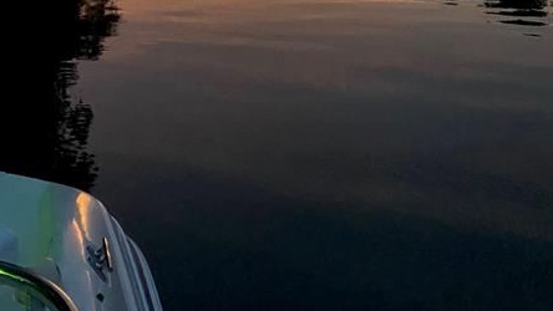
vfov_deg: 21.9
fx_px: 719
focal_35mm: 49
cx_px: 214
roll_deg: +1.0
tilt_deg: +2.1
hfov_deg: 41.8
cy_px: -97
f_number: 1.8
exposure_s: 1/30
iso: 1000
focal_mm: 4.25
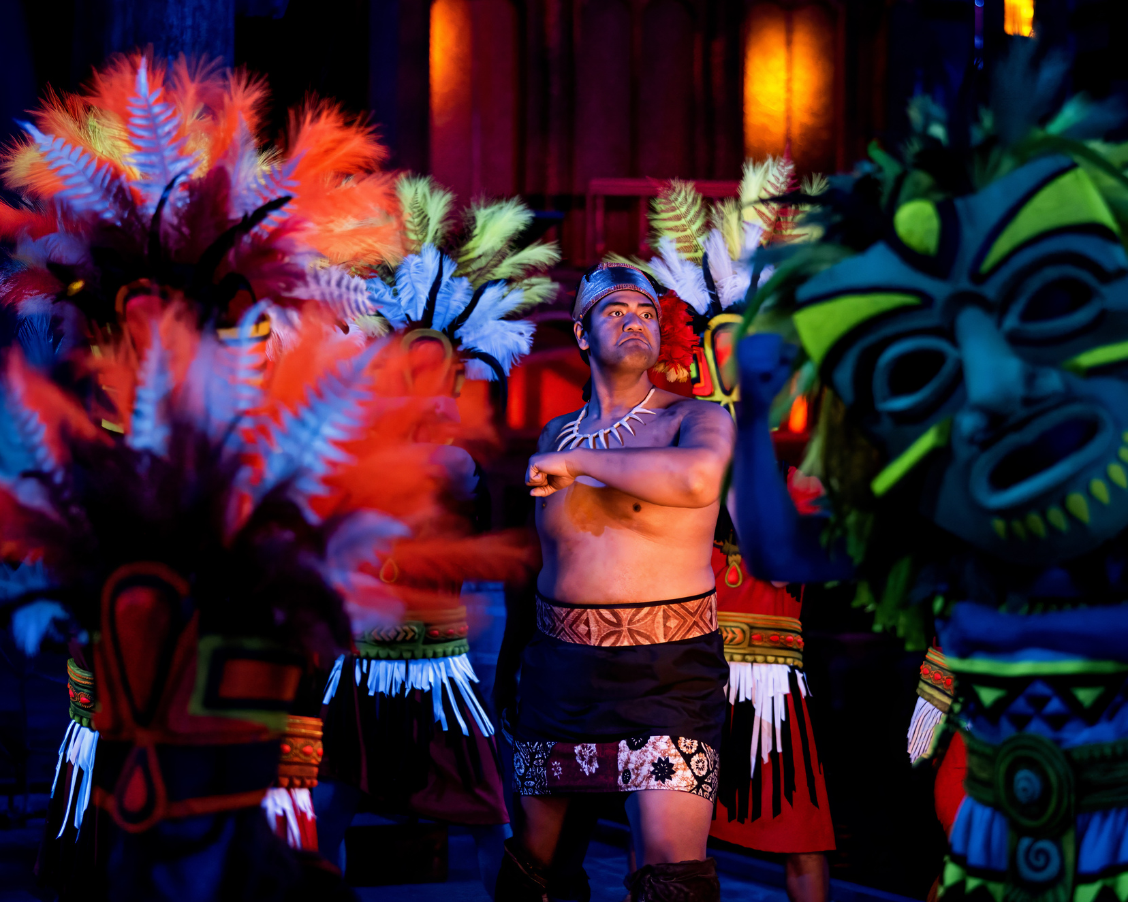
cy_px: 449
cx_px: 637
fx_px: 2838
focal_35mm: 85
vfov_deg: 18.1
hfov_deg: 22.5
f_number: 1.4
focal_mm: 50
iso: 3200
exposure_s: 1/160
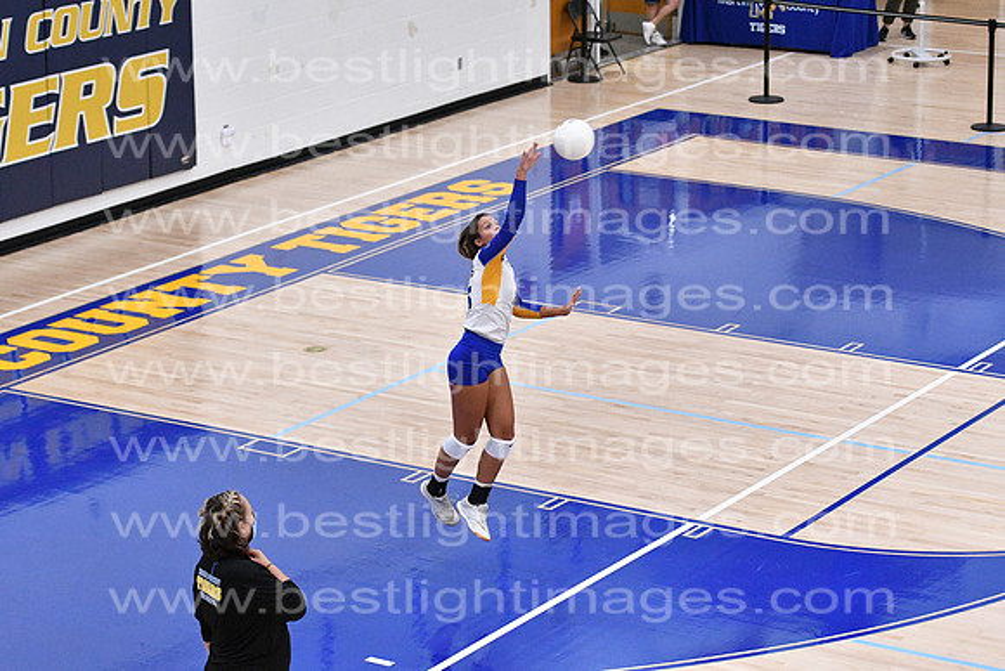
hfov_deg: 19.5
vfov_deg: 13.0
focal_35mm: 105
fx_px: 2932
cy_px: 336
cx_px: 502
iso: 6400
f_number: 3.2
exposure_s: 1/1000
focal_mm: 70
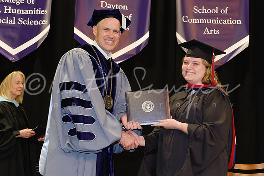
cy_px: 110
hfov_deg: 34.5
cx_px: 166
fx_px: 422
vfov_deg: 23.5
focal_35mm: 58
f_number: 4
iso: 1250
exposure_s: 1/125
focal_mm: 26.6
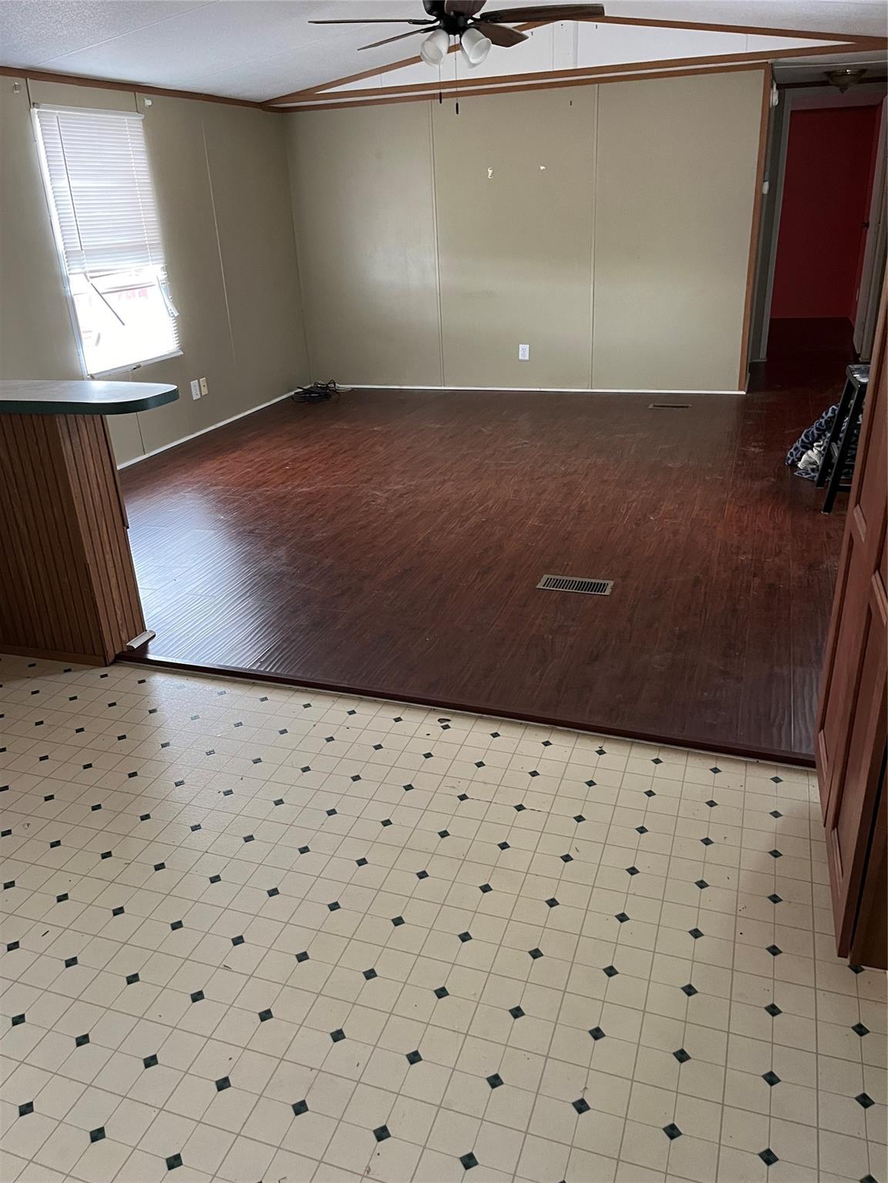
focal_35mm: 26
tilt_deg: -22.3
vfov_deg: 67.3
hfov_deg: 53.1
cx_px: 444
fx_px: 889
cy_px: 592
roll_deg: +1.5
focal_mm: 5.1
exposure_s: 1/34
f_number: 1.6
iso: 400
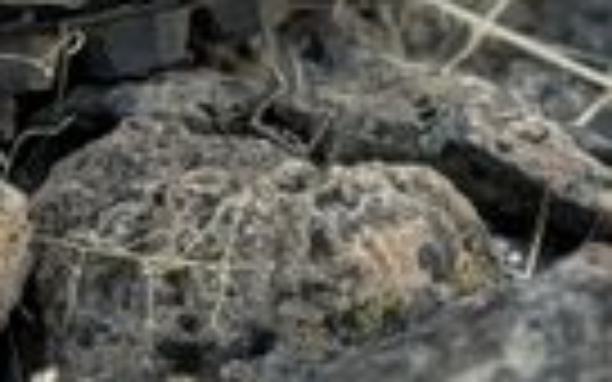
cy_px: -497
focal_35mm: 300
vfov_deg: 4.3
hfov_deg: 7.0
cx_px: 112
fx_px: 5004
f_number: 1.78
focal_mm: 6.86
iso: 64
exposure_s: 1/218
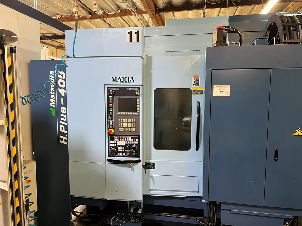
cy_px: 113
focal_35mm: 26
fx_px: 227
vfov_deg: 53.1
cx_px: 151
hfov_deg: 67.3
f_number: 1.5
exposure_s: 1/60
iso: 200
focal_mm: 5.7
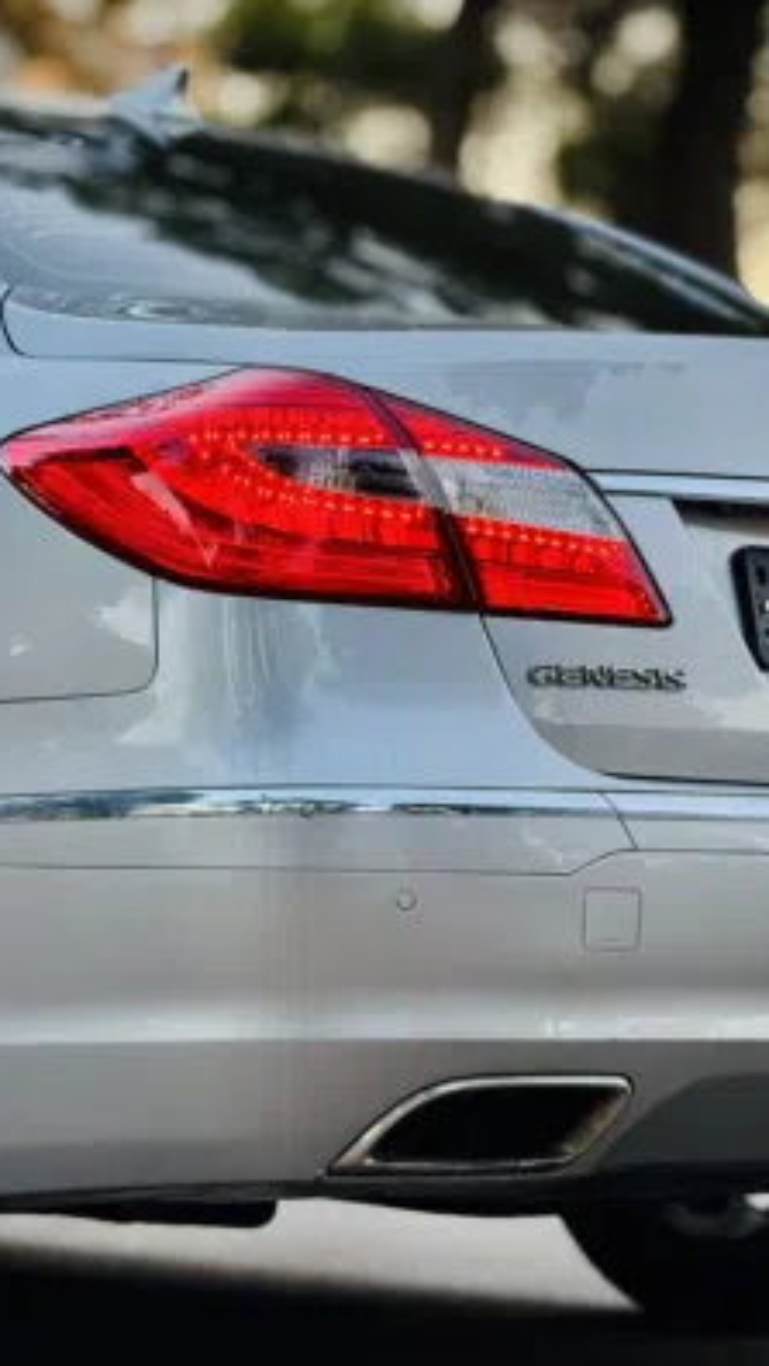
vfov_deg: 16.3
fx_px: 4781
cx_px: 390
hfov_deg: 9.2
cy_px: 683
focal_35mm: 132
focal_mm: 15.66
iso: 250
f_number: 2.8
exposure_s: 1/107
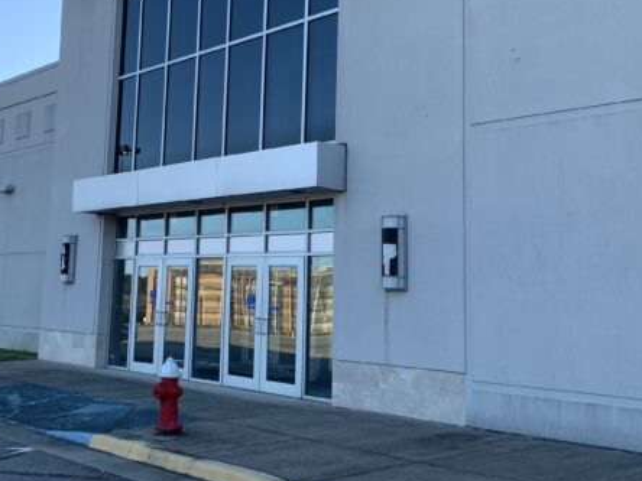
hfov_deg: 41.5
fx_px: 835
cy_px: 175
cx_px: 208
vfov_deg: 32.0
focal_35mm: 45
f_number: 1.8
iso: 25
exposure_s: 1/737
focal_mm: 4.25
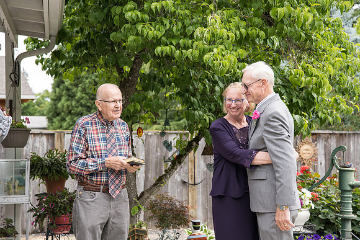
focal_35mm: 65
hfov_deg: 31.0
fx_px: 650
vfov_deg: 20.9
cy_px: 120
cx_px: 180
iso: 400
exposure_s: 1/500
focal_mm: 65
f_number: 5
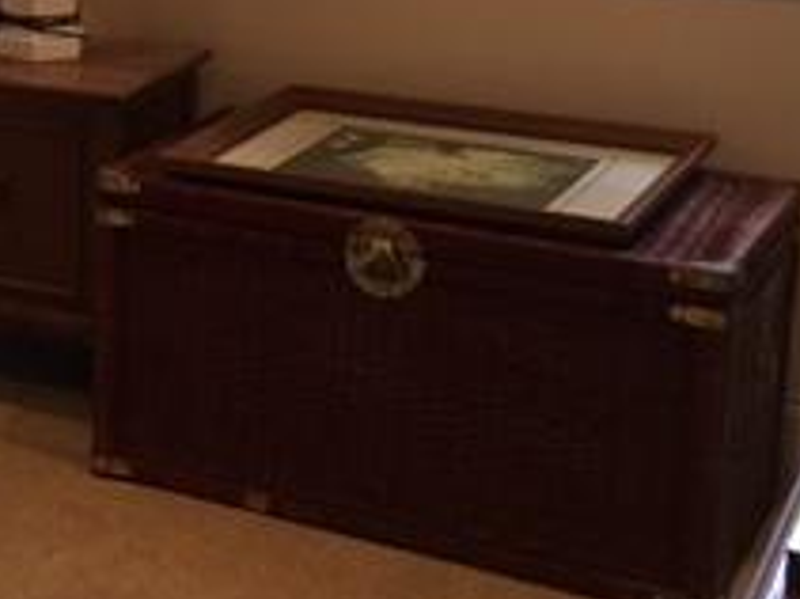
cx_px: -250
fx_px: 2033
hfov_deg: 20.3
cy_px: 19
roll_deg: +1.1
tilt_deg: -11.6
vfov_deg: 16.5
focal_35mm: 88
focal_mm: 4.15
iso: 100
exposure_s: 1/30
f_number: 2.2
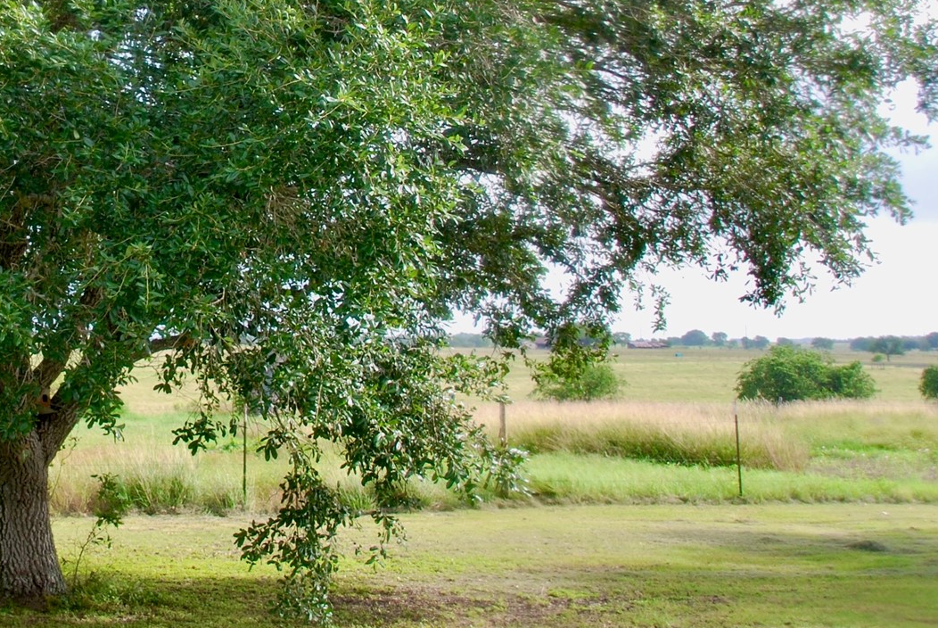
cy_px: 112
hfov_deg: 28.5
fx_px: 1774
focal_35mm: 68
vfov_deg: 19.8
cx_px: 97
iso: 100
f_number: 5.6
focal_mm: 22
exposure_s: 1/125
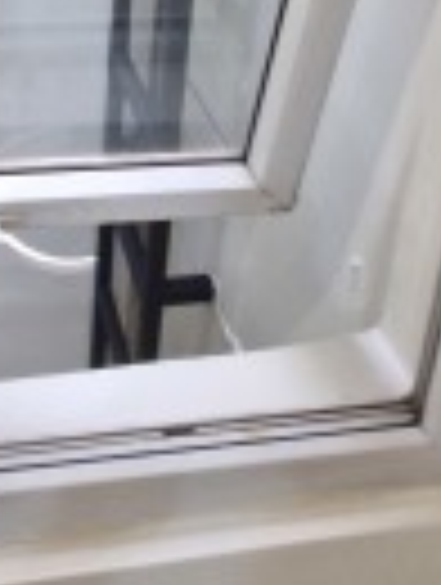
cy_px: -133
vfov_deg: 35.6
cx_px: 34
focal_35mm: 40
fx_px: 677
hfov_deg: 33.9
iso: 320
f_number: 2.2
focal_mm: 1.74
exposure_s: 1/50
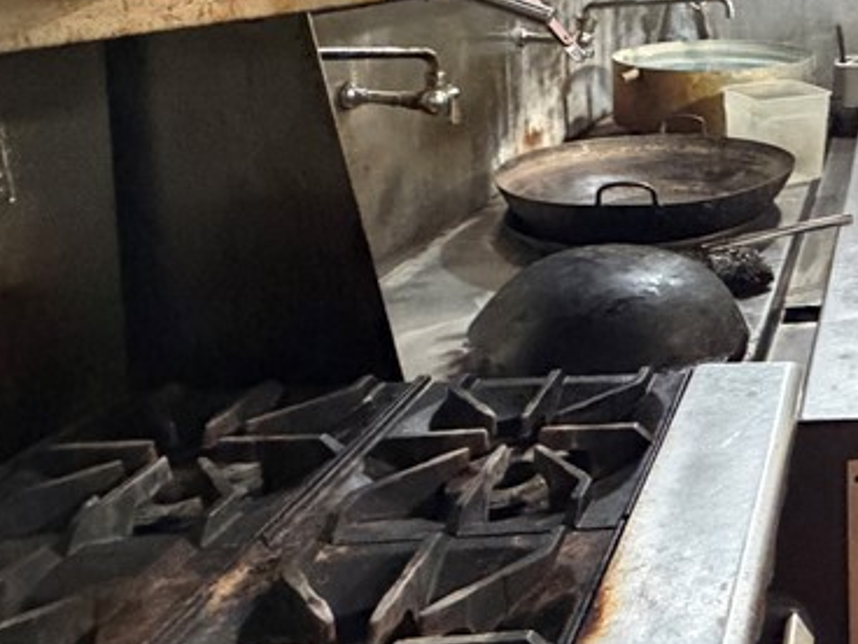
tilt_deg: -7.3
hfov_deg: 36.2
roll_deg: -3.5
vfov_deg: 34.3
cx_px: 1047
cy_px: 40
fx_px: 967
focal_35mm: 39
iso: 1000
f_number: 2.2
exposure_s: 1/40
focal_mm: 2.22
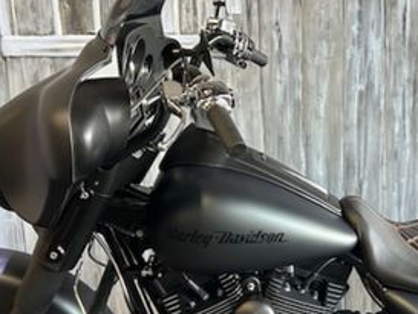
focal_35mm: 61
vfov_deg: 23.8
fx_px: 737
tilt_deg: -10.6
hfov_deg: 31.1
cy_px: 231
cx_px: 317
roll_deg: +1.2
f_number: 1.5
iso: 100
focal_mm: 5.7
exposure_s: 1/100
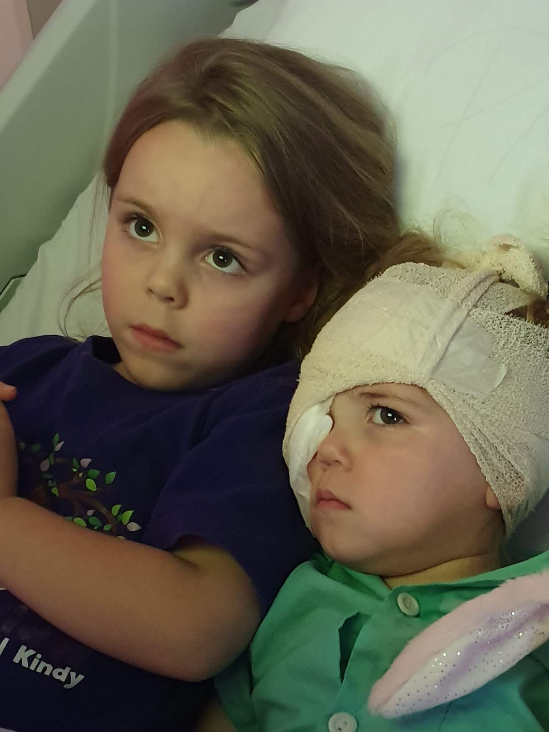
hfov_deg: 24.2
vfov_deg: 31.8
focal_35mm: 60
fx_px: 1269
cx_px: 399
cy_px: 511
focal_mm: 4.32
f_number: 1.5
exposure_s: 1/25
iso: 500
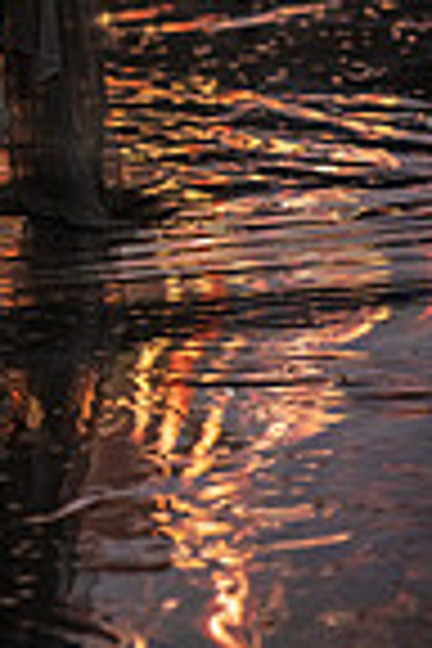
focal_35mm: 484
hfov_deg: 2.8
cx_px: -22
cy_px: -252
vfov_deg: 4.2
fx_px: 8711
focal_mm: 155
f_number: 2.8
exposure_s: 1/200
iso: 1600
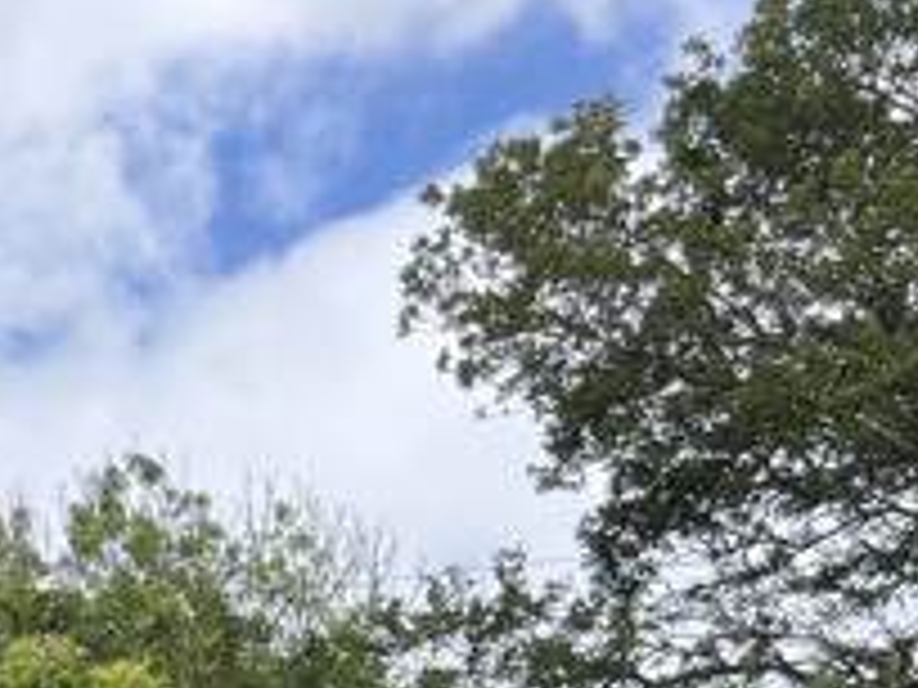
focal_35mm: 102
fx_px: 2705
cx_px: -508
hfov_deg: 17.2
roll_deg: +0.4
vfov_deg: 13.2
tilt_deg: +1.6
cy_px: 1192
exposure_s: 1/1751
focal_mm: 5.7
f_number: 1.5
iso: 50
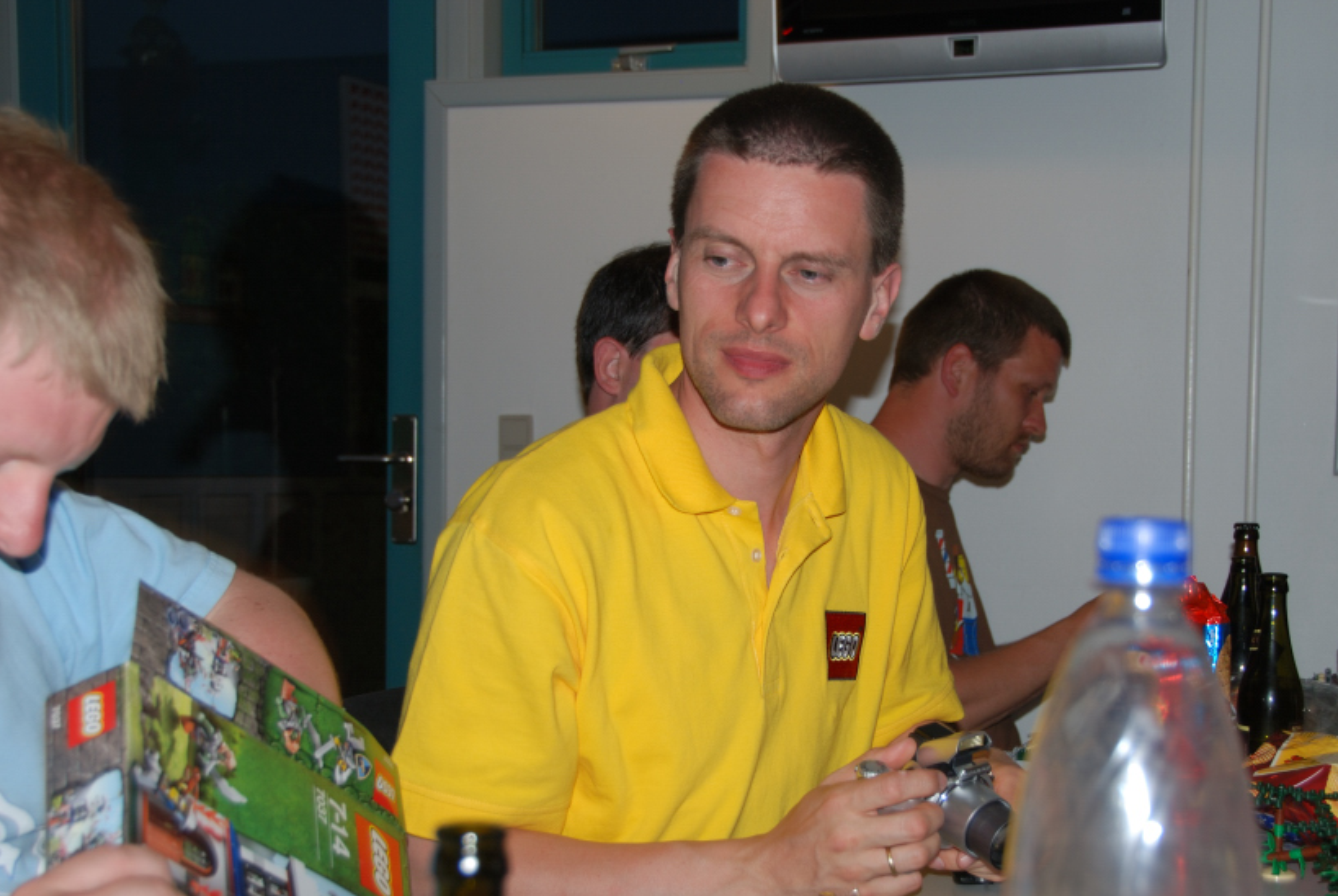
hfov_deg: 33.3
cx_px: 784
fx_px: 2232
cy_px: 514
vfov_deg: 22.7
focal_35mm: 60
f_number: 4.2
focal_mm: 32
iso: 100
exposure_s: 1/15
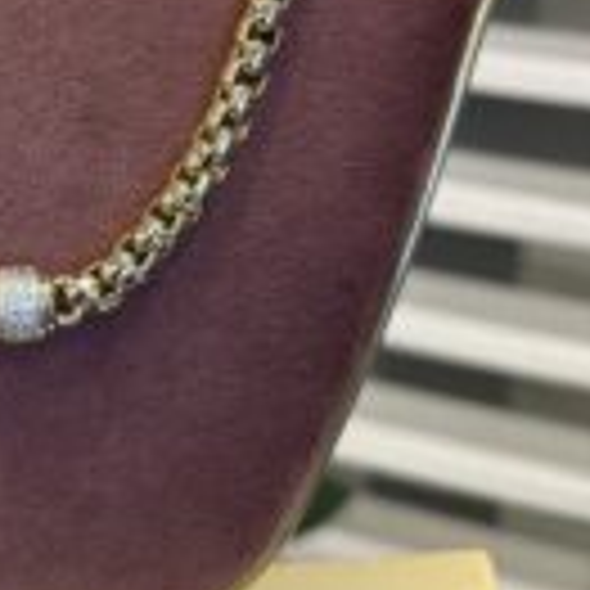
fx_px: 1253
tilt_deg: -8.2
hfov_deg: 25.6
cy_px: -104
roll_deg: -1.2
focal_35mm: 65
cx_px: 45
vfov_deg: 24.2
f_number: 1.78
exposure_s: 1/205
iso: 64
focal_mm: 6.86
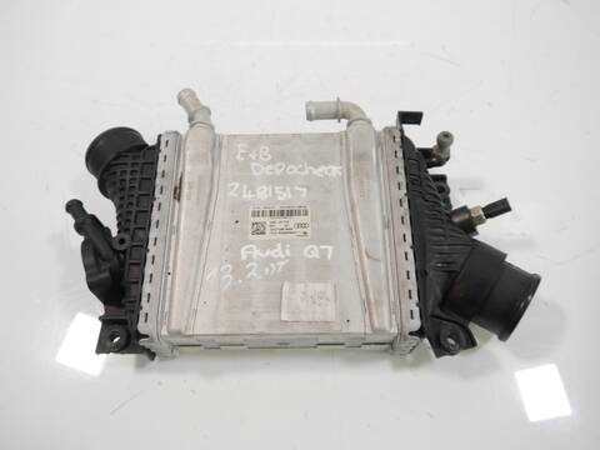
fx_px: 485
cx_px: 300
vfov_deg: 49.7
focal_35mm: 28
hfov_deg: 63.4
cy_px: 225
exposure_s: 1/60
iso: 400
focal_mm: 14
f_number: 3.5
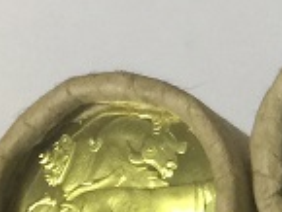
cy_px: 369
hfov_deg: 9.2
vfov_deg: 7.4
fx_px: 1598
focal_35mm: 196
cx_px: 628
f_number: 2.2
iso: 64
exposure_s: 1/17
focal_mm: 4.15
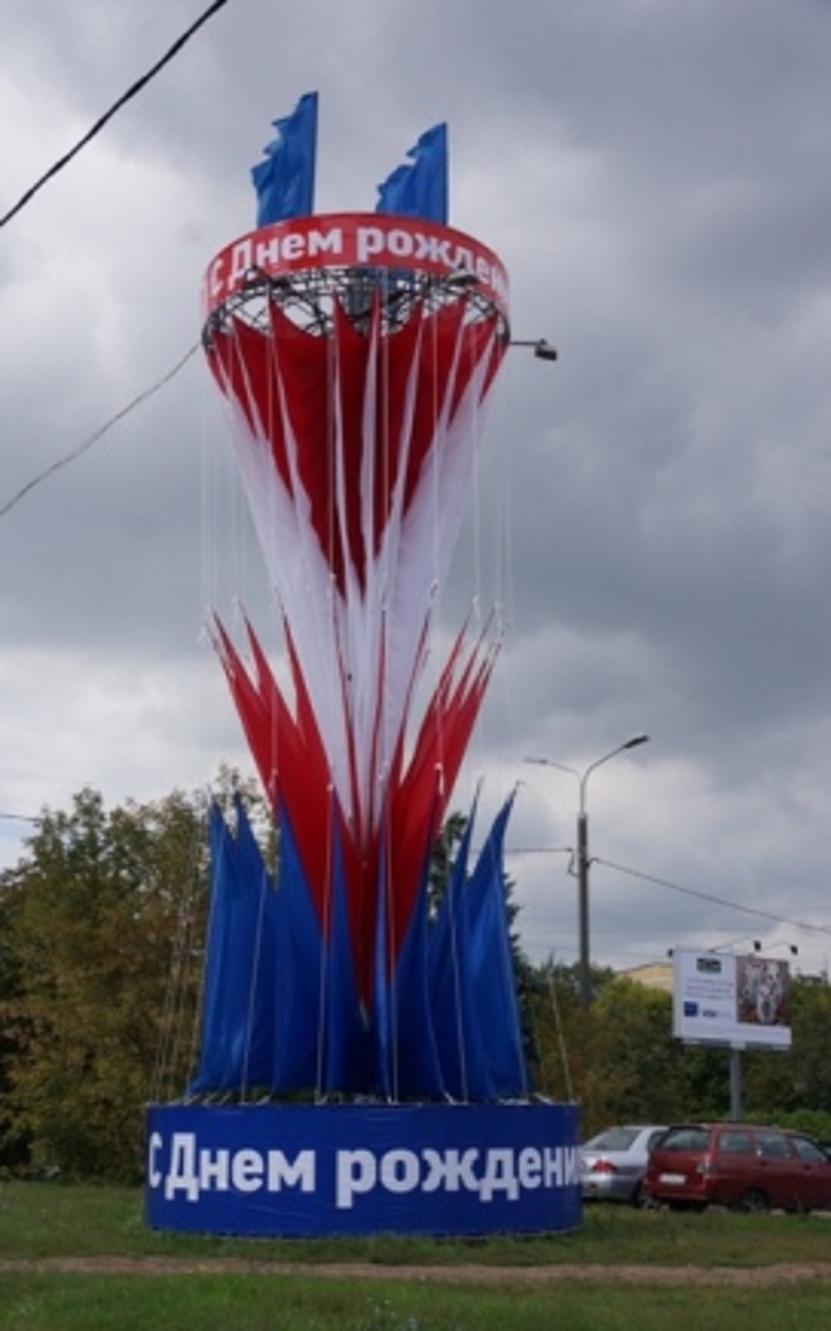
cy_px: 675
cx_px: 383
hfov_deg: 29.2
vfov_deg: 45.3
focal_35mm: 44
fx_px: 1596
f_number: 8
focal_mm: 28
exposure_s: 1/1000
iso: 400
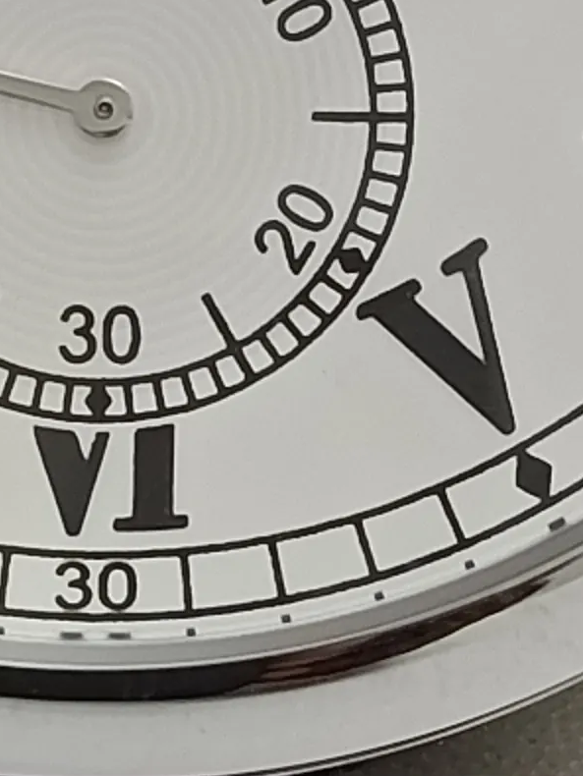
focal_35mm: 243
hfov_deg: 6.1
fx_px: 5454
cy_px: 287
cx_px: 156
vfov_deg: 8.1
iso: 561
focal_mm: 5.24
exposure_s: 1/100
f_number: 1.7
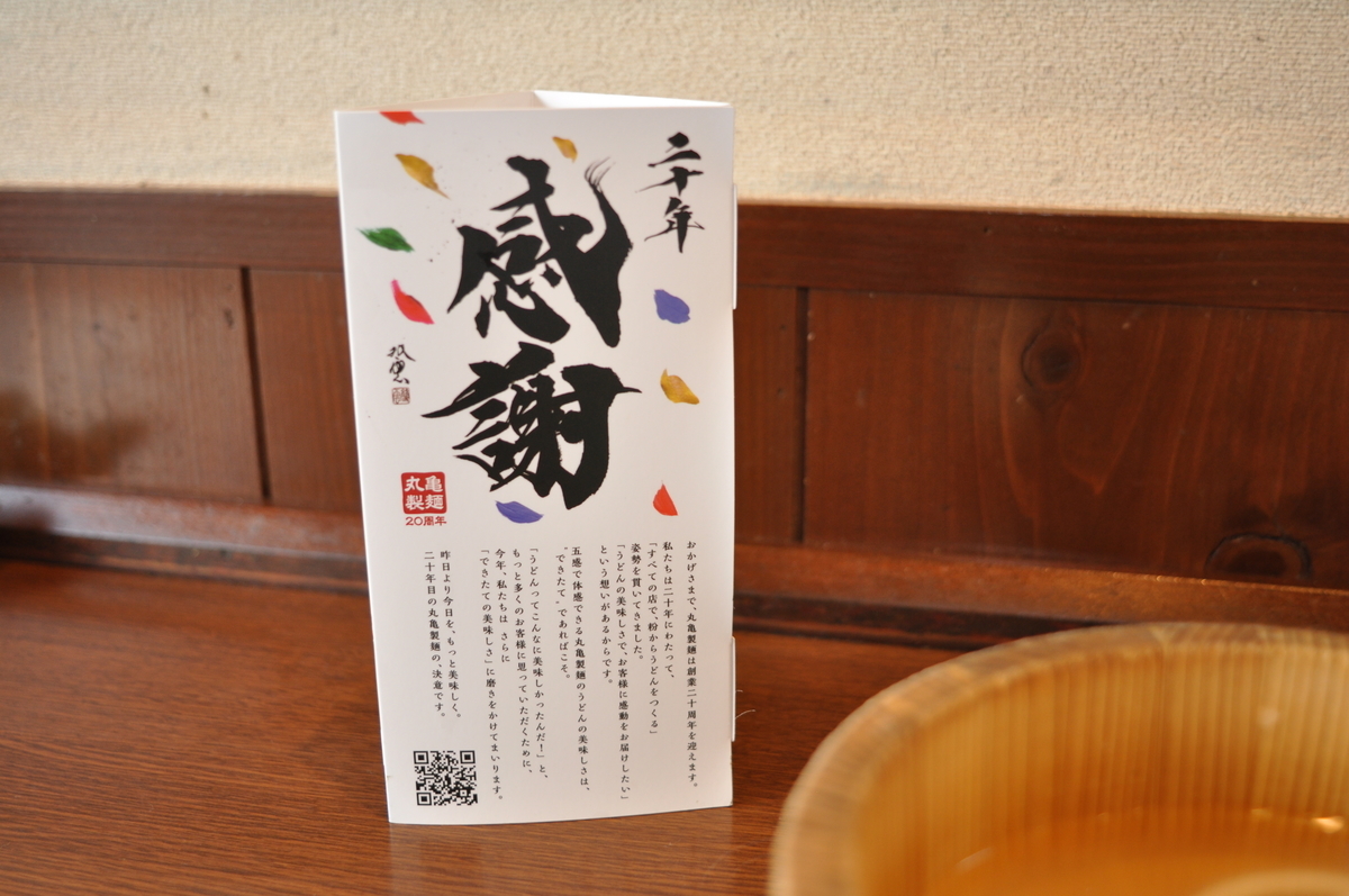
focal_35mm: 36
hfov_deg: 53.2
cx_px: 674
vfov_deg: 36.8
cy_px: 448
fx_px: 1347
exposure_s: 1/200
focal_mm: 24
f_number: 2.8
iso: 400
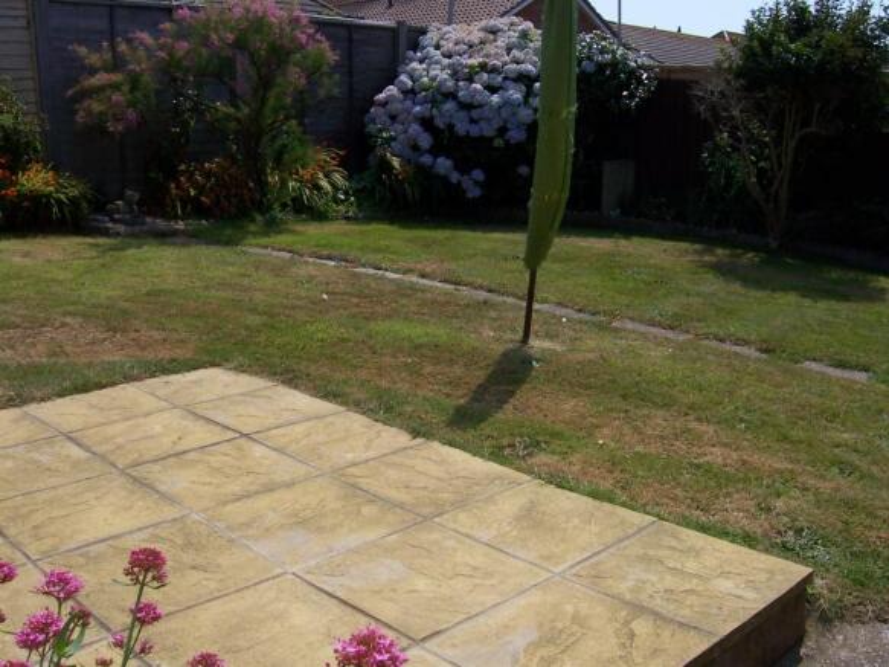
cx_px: 444
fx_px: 924
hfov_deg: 51.4
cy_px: 334
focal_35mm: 36
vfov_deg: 39.6
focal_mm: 6
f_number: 4.8
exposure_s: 1/750
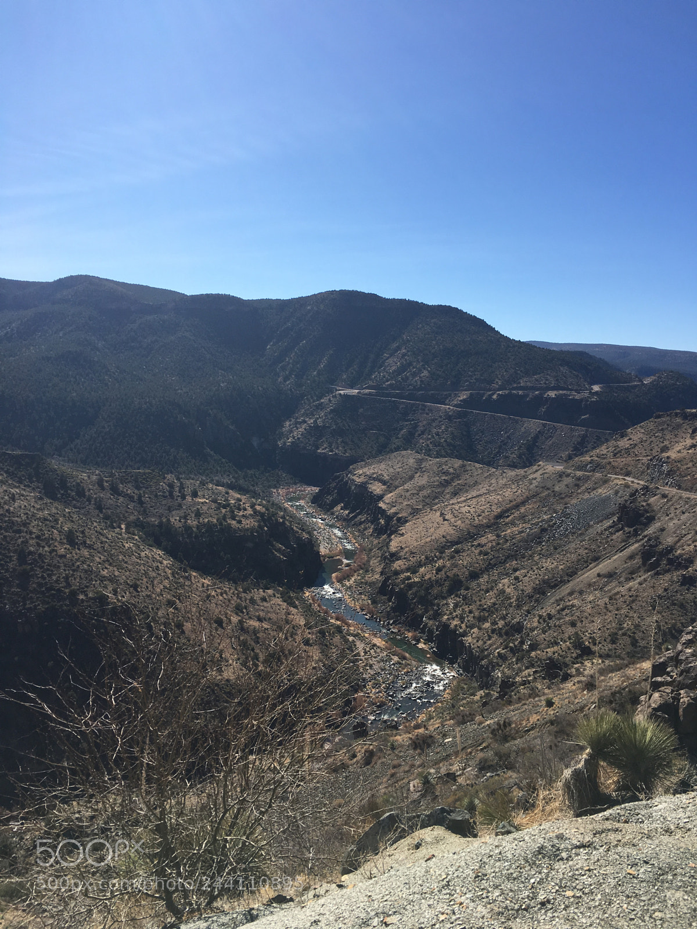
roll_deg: -3.2
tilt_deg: -7.4
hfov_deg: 48.2
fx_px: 779
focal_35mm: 29
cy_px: 464
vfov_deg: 61.7
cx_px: 348
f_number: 2.2
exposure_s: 1/1972
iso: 25
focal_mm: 4.15
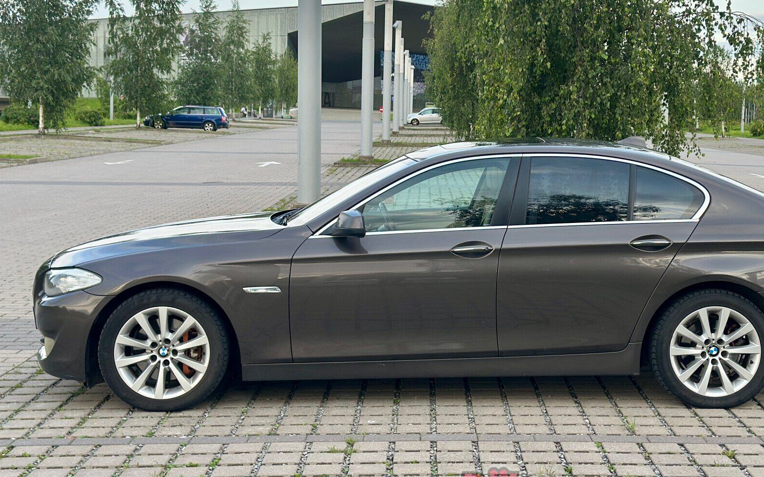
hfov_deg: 32.4
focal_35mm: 63
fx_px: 1312
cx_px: 463
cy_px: 202
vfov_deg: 20.6
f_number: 1.78
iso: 80
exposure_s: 1/574
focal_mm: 6.86
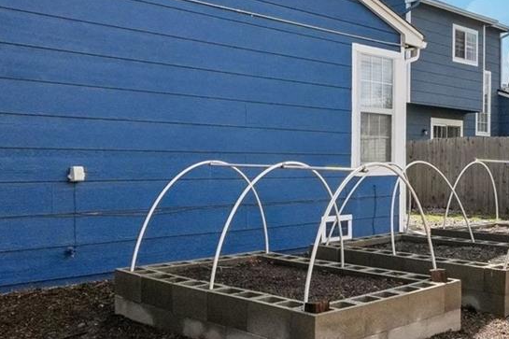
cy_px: 121
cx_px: 387
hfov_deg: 43.0
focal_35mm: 44
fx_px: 622
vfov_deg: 30.3
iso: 640
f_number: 9
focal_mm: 10
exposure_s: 1/1600
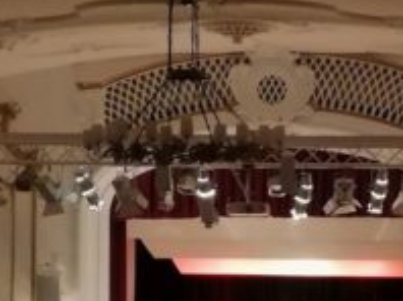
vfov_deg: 15.4
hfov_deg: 20.6
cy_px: 242
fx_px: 1105
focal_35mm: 95
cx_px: 279
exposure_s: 1/20
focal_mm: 3.81
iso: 500
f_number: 2.2
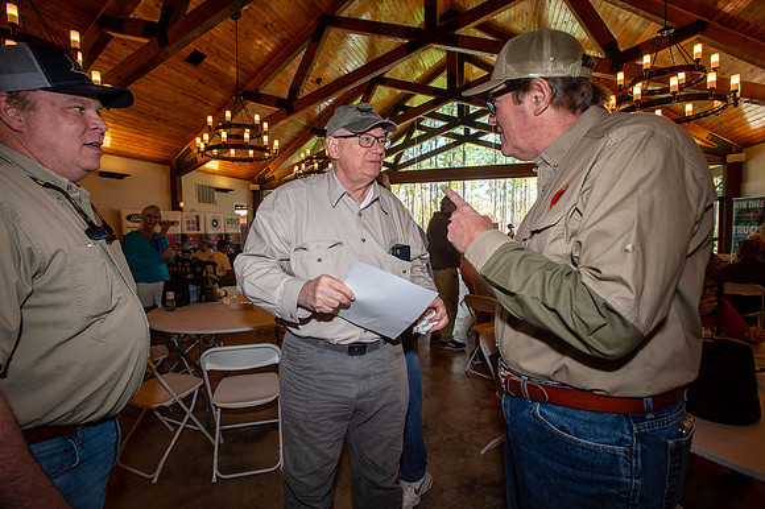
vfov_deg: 70.4
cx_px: 382
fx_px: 361
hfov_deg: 93.3
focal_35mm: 17
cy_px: 254
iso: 640
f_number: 6.3
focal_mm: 17
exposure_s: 1/125
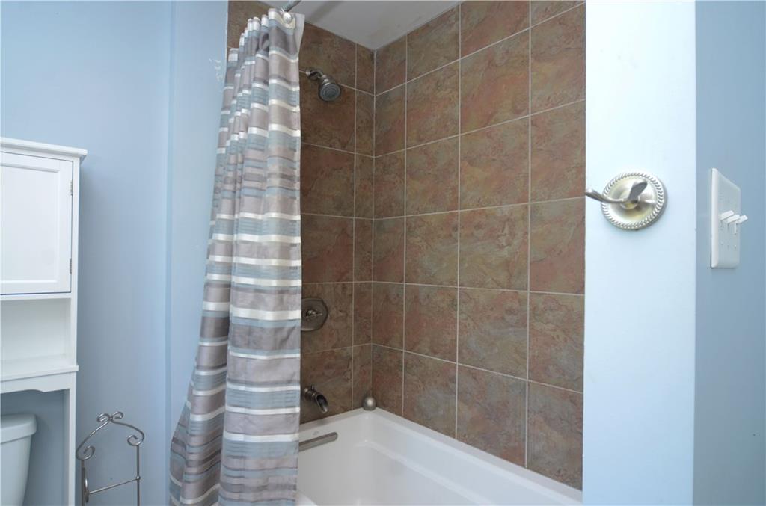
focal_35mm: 18
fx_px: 382
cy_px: 253
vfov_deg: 67.1
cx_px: 383
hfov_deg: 90.2
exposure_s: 1/30
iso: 400
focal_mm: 12
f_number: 5.6
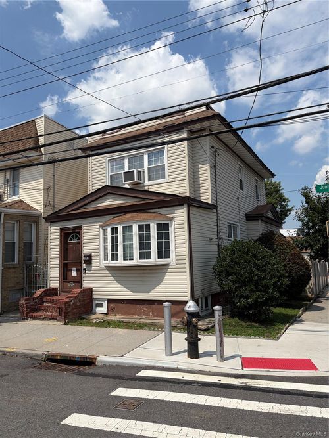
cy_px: 219
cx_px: 164
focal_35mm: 26
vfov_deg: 67.3
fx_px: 330
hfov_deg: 53.0
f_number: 1.6
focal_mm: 5.96
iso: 50
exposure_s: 1/6993
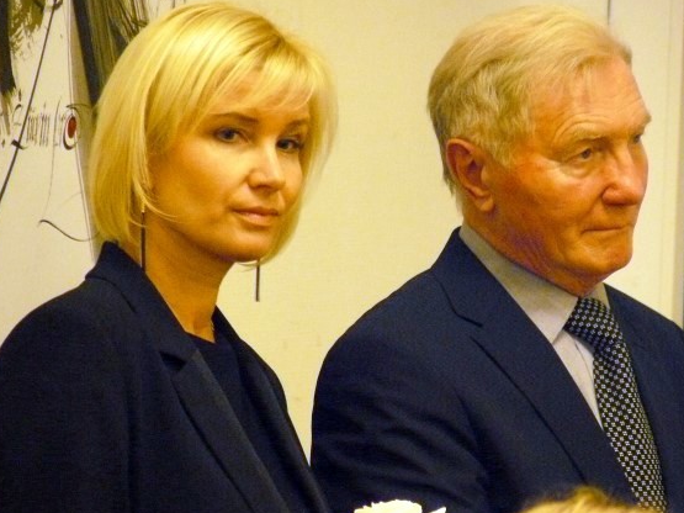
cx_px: 357
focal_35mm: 498
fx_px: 9838
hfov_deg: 4.0
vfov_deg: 3.0
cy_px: 253
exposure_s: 1/30
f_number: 3.3
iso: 800
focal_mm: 72
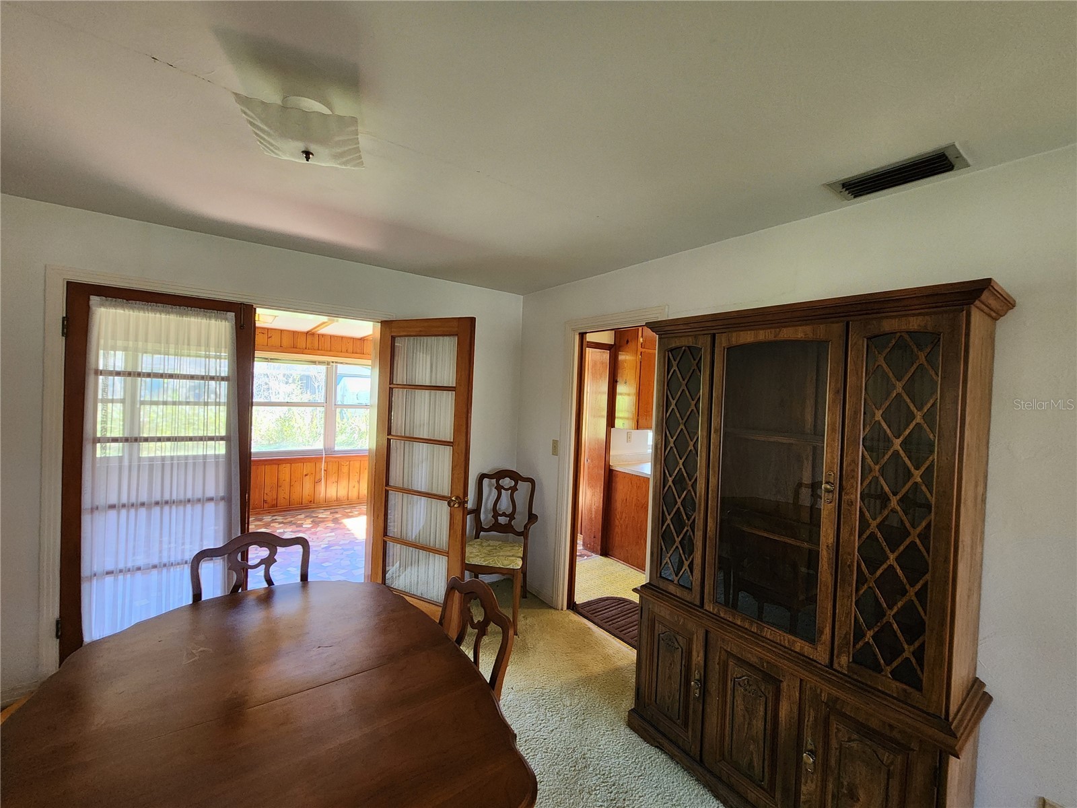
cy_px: 404
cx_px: 538
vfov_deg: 89.9
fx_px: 404
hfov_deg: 106.2
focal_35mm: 13
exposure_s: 1/40
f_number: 2.2
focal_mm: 2.2
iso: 320
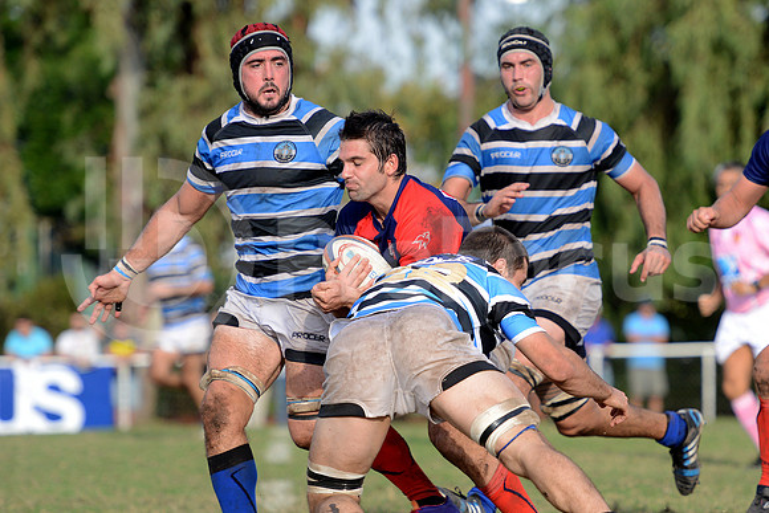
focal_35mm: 220
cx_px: 384
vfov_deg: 6.2
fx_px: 4700
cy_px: 256
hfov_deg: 9.4
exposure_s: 1/1250
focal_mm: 220
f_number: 4
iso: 640
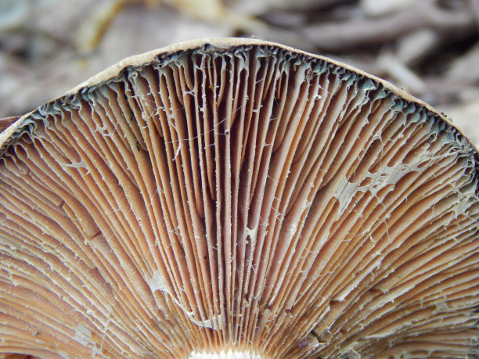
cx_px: 240
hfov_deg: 10.7
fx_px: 2546
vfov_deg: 8.1
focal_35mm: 184
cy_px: 180
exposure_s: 1/15
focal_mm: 32.8
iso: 560
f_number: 5.3
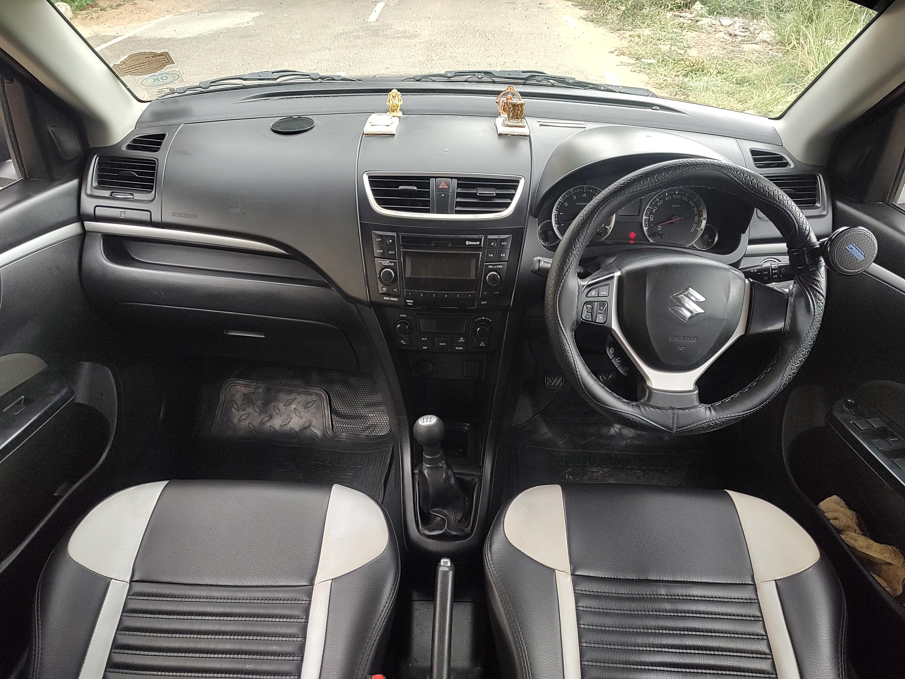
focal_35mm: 23
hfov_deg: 73.9
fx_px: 601
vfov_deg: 58.9
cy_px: 340
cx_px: 452
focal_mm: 5.56
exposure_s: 1/50
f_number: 1.8
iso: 161
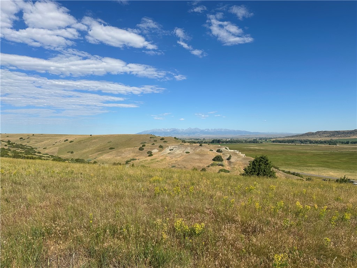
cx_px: 178
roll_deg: +1.6
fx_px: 248
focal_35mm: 24
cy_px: 134
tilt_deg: +1.0
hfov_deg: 71.6
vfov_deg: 56.8
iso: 80
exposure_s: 1/6623
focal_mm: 6.86
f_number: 1.78
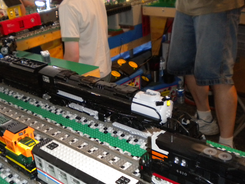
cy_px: 109
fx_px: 304
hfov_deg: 43.7
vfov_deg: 33.5
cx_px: 105
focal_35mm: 43
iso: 400
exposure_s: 1/30
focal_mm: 6.3
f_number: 3.1
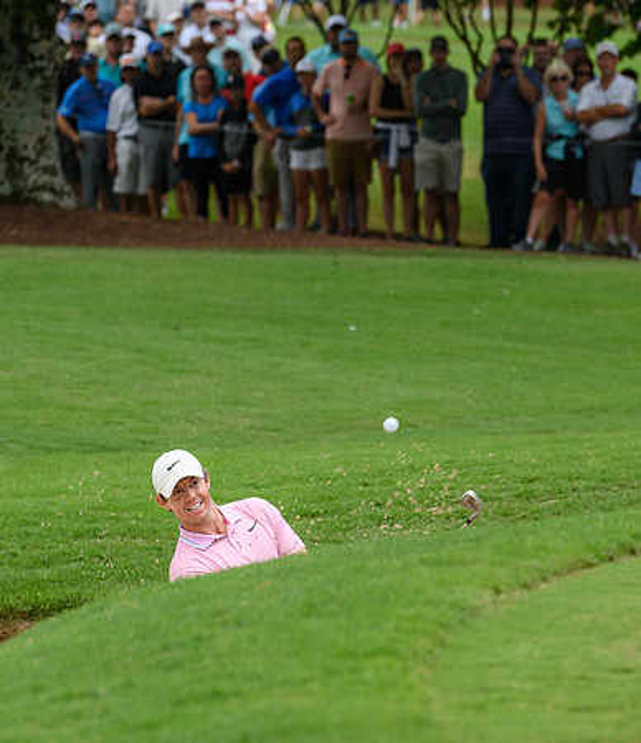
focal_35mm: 318
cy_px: 311
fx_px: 7203
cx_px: 265
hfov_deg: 5.1
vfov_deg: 5.9
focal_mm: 200
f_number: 6.3
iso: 200
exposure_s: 1/320
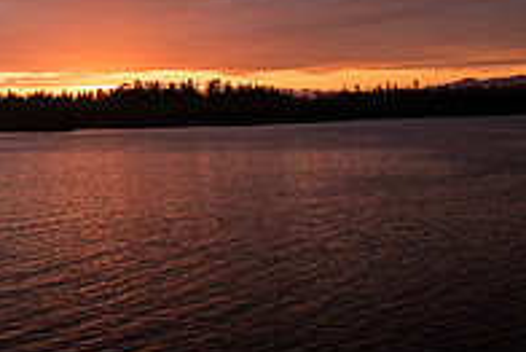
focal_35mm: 71
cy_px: -122
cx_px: 43
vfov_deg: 17.8
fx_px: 1038
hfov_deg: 27.3
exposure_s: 1/250
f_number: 2.8
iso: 100
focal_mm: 24
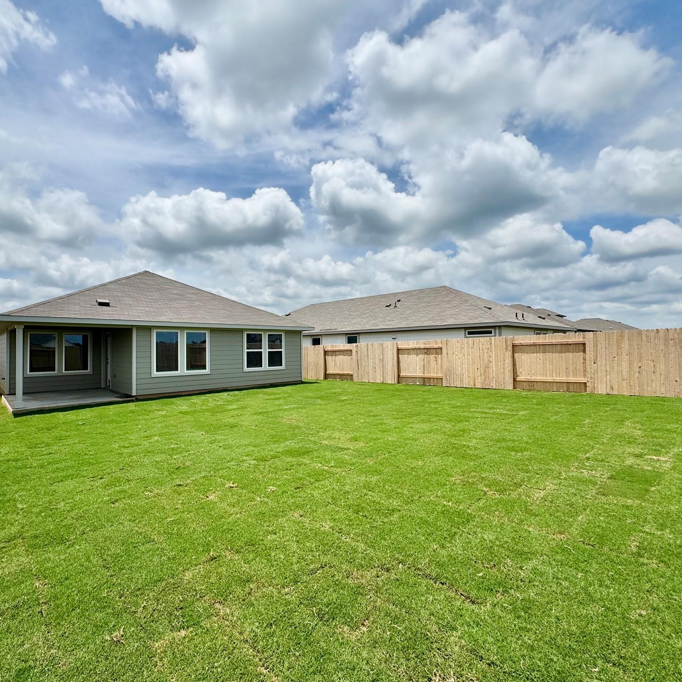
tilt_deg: +0.8
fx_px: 379
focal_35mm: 17
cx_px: 304
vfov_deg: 84.0
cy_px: 339
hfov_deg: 83.7
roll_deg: +0.1
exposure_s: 1/3906
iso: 50
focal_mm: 2.22
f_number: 2.2
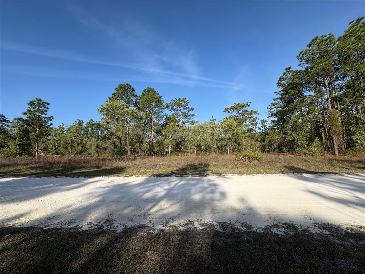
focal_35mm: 14
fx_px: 148
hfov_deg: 102.1
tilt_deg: +5.3
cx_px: 182
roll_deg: +3.0
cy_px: 137
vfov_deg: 85.7
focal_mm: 2.22
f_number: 2.2
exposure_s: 1/1637
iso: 50
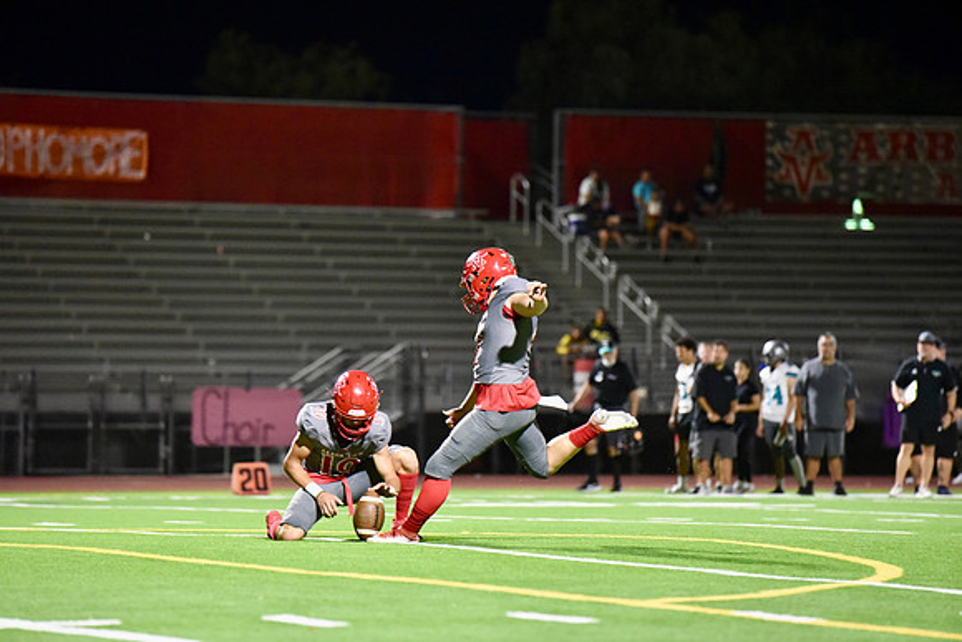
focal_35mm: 200
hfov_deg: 10.3
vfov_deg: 6.9
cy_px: 321
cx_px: 481
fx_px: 5345
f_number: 2.8
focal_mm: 200
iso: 8000
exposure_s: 1/500
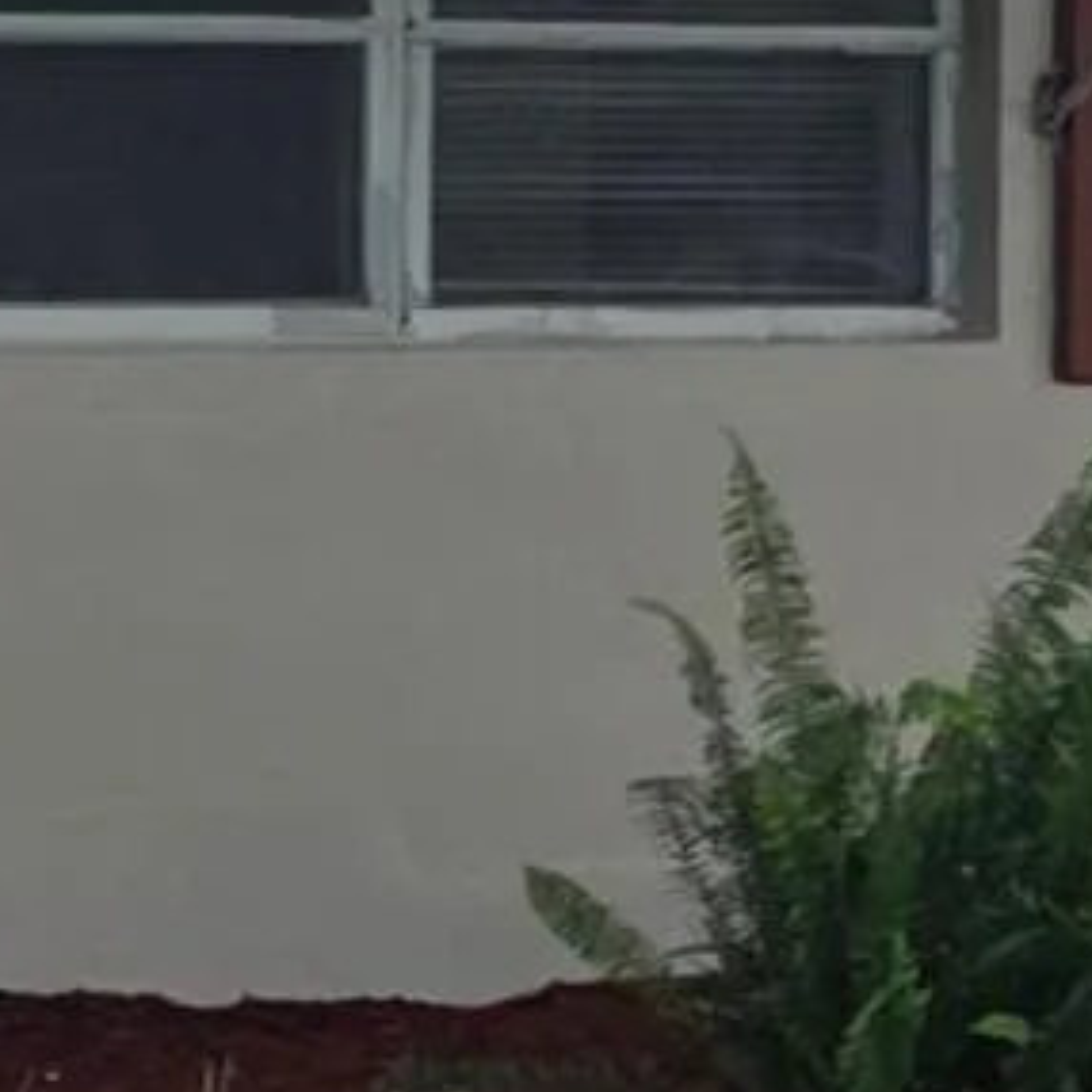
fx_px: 7317
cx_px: -1268
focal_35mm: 205
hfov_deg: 8.0
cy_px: 11
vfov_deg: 8.5
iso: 64
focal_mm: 5.4
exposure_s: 1/7891
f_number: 1.8
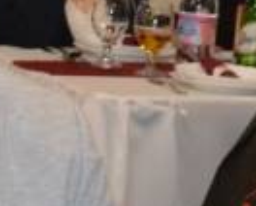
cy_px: 190
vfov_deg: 8.6
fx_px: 1357
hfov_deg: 10.7
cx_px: 14
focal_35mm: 179
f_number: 3.8
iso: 1600
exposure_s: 1/60
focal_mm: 21
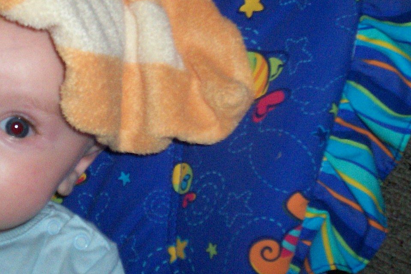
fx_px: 913
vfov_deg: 17.0
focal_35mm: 80
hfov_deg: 24.9
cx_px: 82
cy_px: 98
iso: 140
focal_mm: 5.9
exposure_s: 1/64
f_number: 4.5
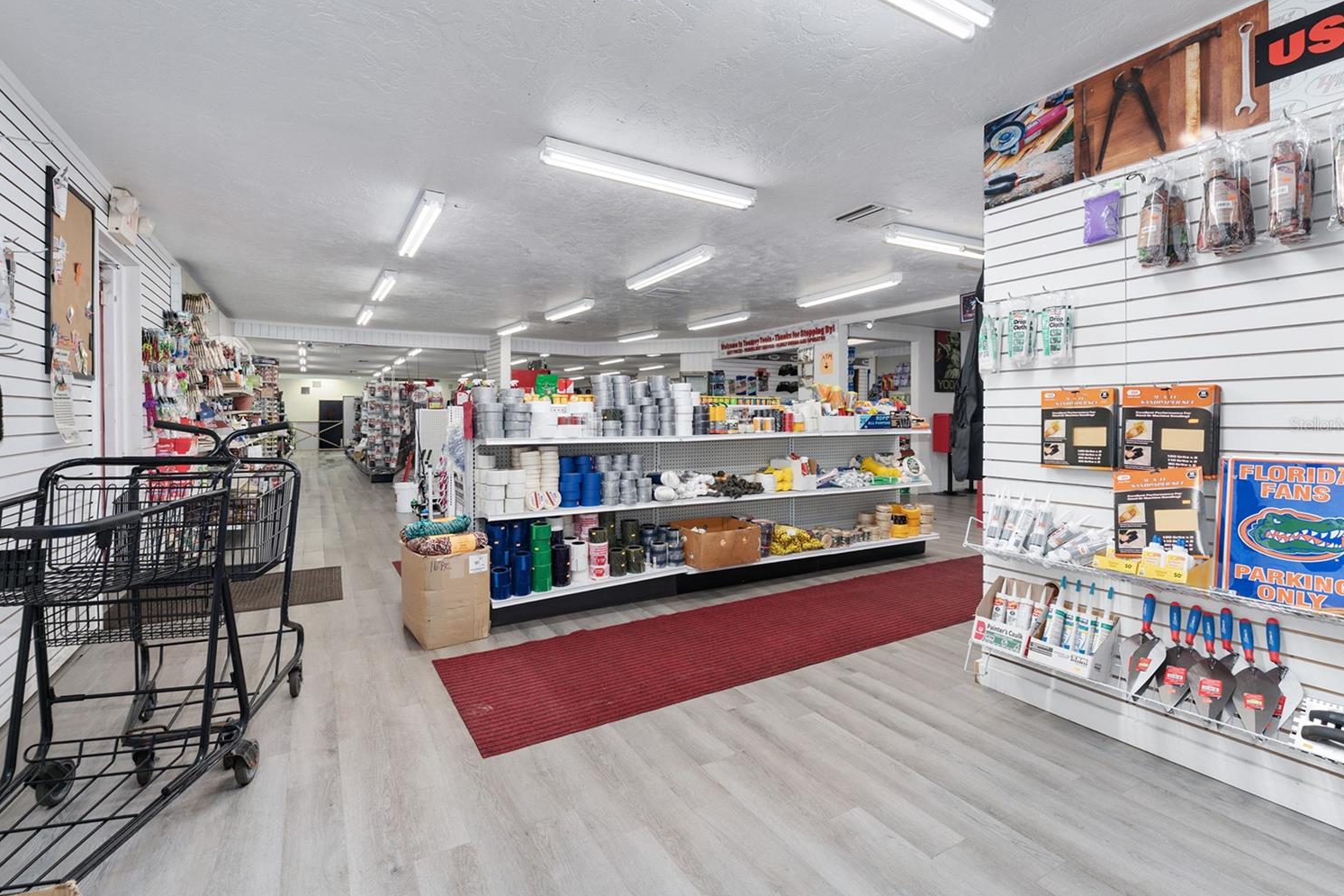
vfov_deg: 73.8
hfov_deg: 96.8
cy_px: 424
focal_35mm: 16
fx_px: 596
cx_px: 650
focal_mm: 14.9
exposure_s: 1/30
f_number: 7.1
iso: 1000
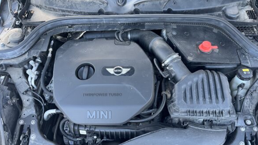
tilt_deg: -52.8
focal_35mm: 29
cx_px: 129
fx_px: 198
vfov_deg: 40.1
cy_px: 63
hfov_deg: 66.1
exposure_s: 1/93
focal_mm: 5.1
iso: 125
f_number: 1.6
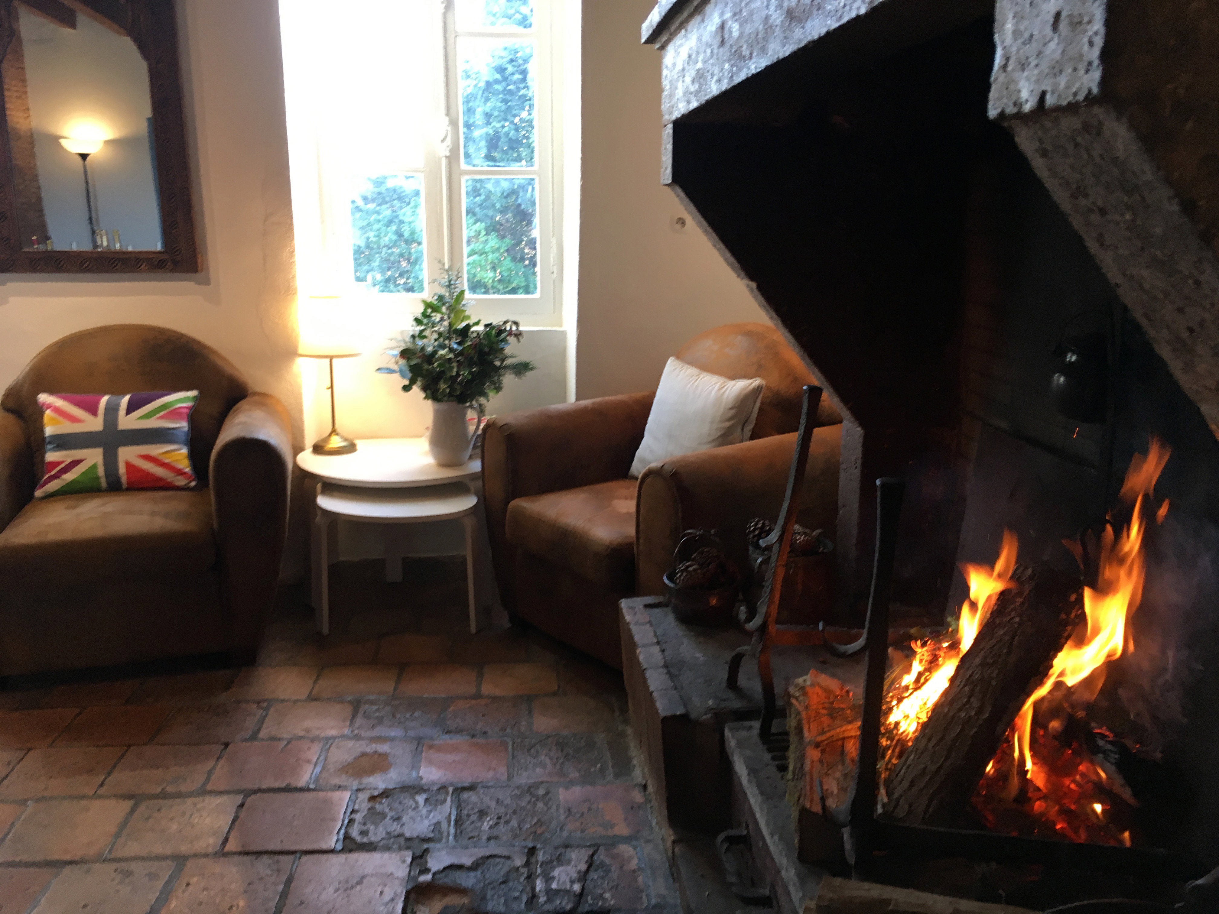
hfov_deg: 61.7
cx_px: 610
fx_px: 1021
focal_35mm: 29
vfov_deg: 48.2
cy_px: 457
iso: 80
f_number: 2.2
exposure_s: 1/33
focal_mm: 4.15
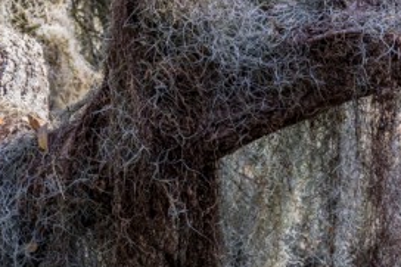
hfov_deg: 8.3
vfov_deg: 5.5
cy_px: 9
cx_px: 53
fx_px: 2761
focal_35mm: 248
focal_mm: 75
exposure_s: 1/40
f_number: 13
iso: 400
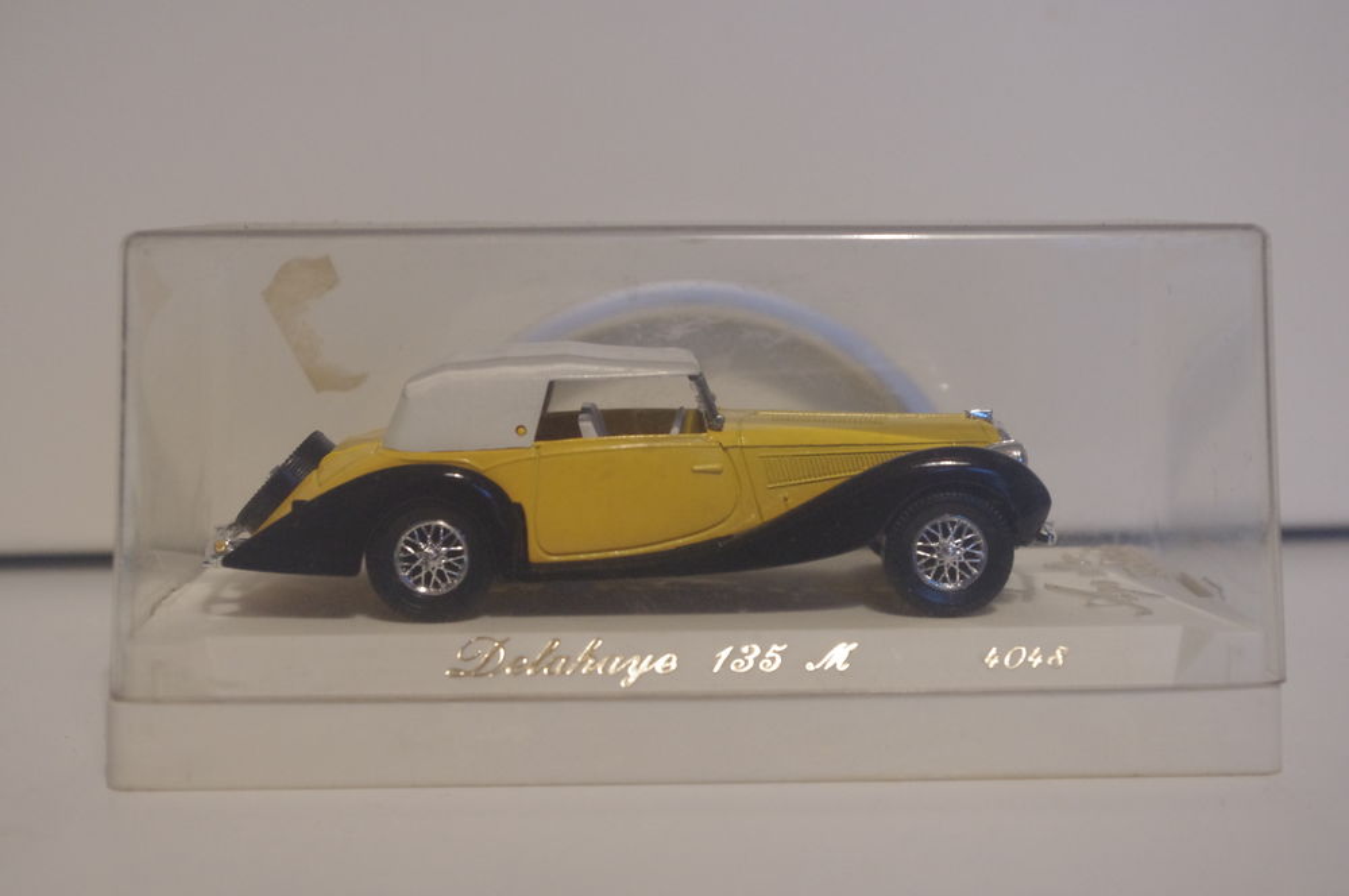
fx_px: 1834
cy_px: 448
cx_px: 674
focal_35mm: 49
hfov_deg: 40.4
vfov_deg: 27.5
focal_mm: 32.5
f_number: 5.6
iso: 2000
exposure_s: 1/50
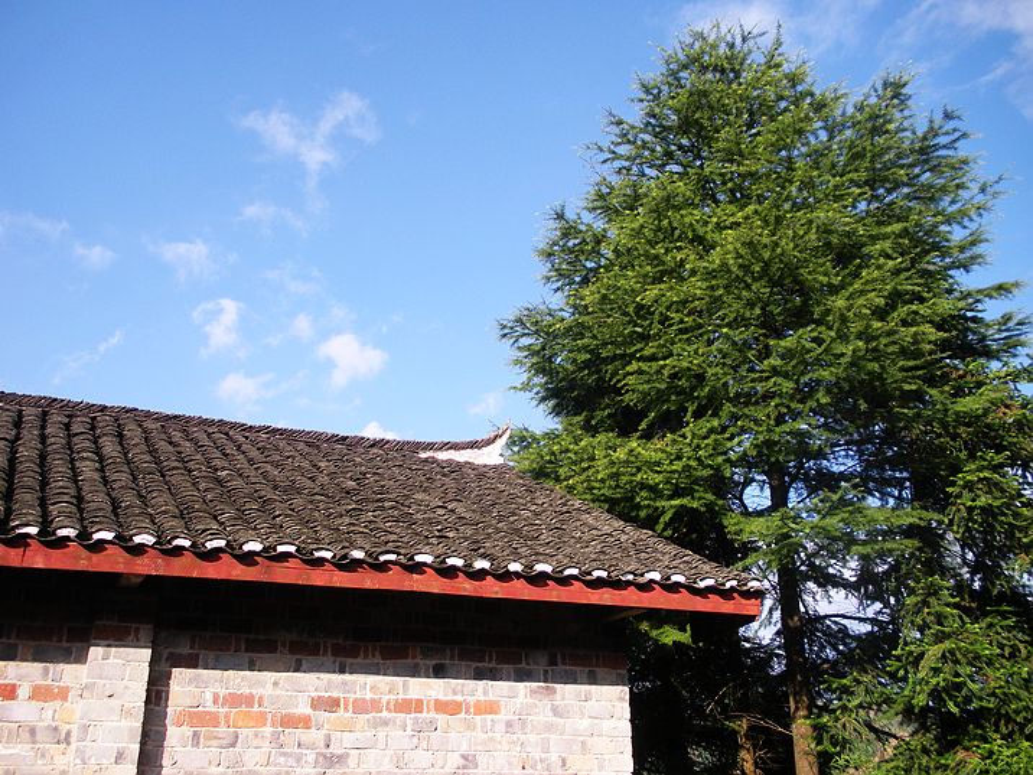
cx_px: 516
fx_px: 1074
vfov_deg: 39.7
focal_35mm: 36
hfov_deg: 51.4
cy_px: 388
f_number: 3.5
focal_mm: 6.3
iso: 64
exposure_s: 1/310
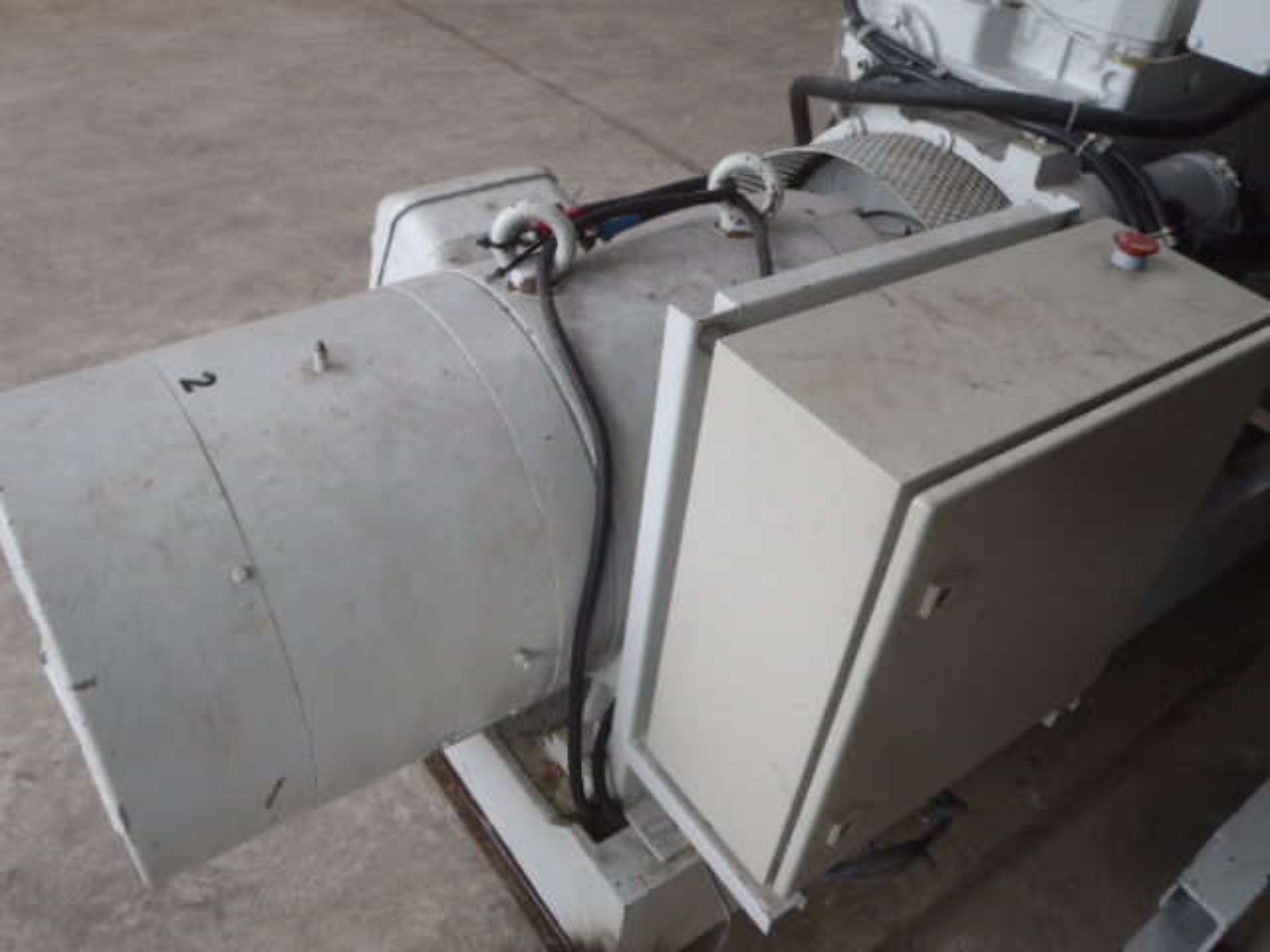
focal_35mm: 28
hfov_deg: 63.4
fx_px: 1027
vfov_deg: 49.7
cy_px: 476
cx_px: 635
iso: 64
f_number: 3.5
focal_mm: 5
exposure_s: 1/60
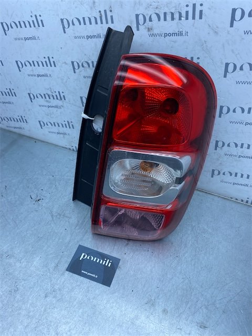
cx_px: 126
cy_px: 168
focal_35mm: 26
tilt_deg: -45.9
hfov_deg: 53.1
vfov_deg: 67.3
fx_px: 252
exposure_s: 1/733
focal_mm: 4.25
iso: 32
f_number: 1.8
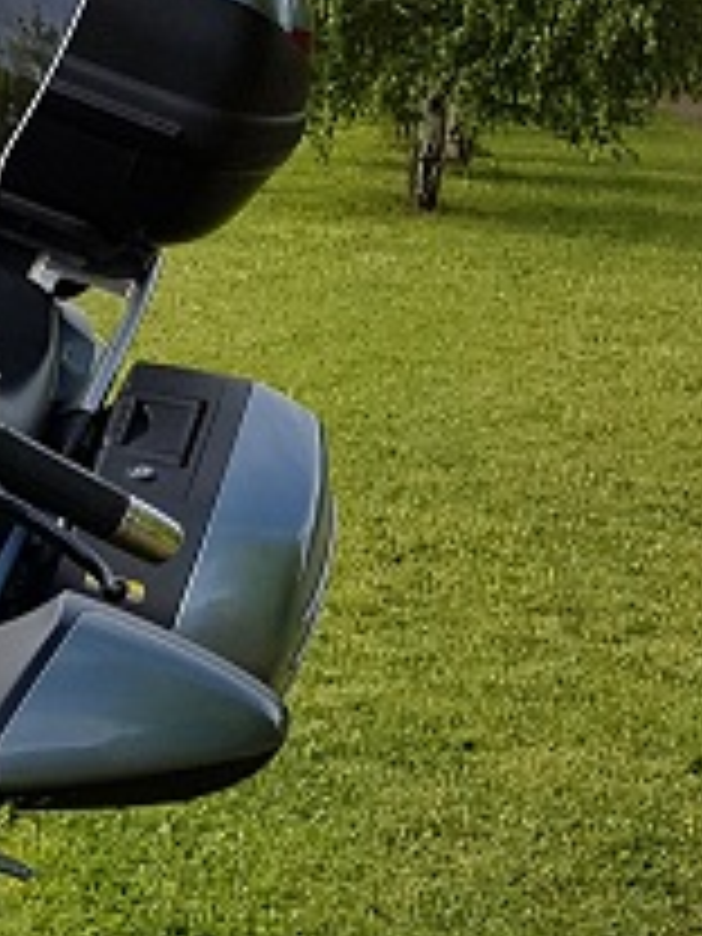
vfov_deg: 19.2
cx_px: -542
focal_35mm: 101
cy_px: 776
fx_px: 2731
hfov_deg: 13.3
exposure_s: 1/1208
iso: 40
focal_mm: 4.2
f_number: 1.7
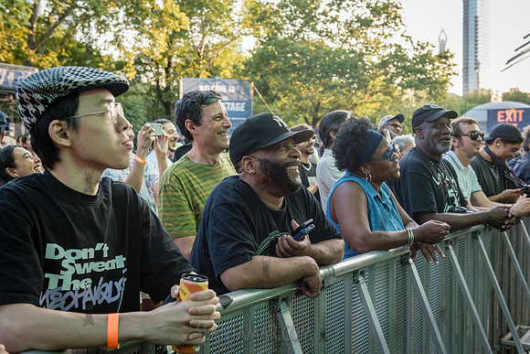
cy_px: 177
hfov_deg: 47.7
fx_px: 599
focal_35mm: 41
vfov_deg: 32.9
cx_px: 265
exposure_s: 1/320
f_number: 4.5
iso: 2000
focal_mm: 40
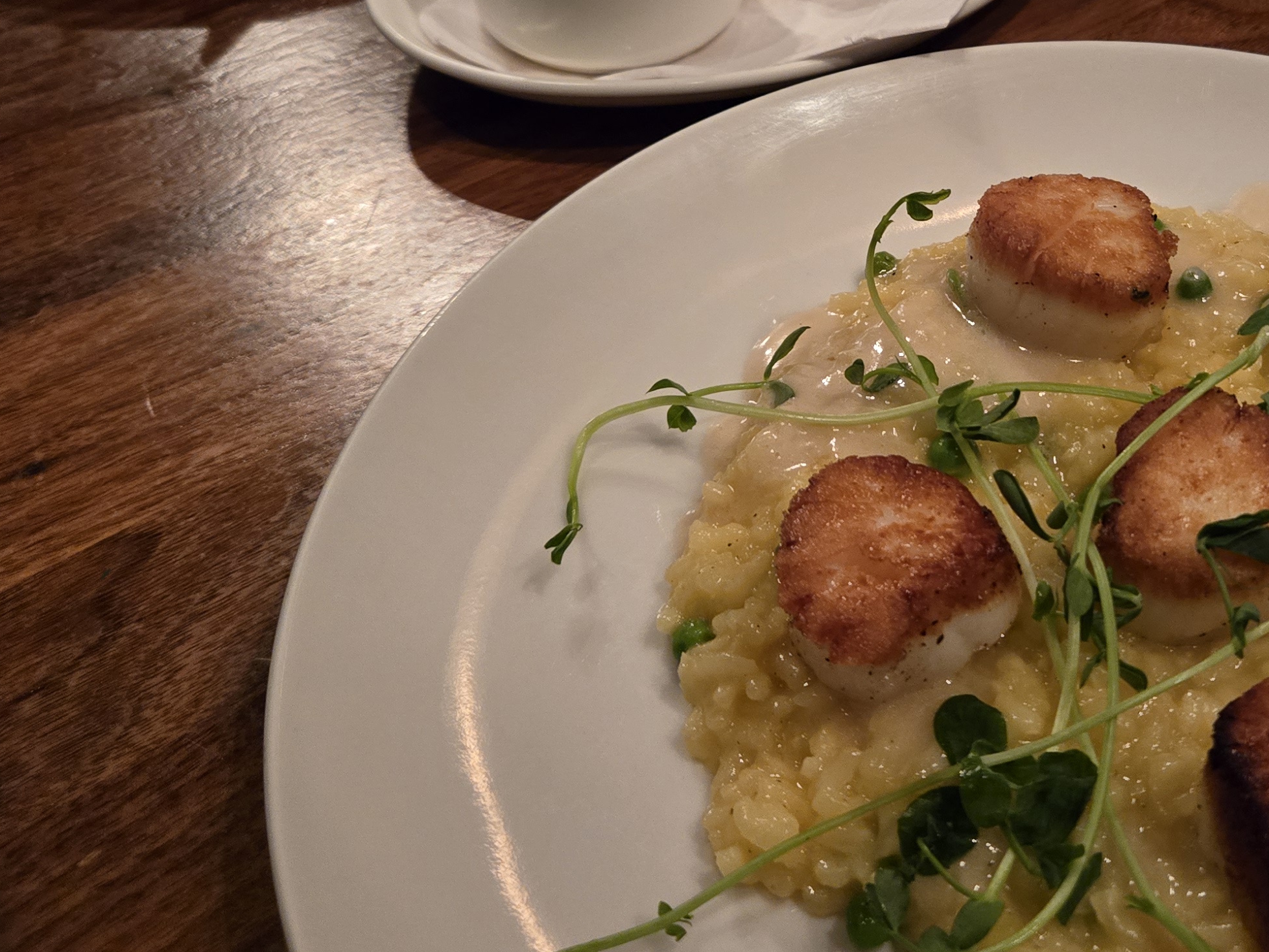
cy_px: 193
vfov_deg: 30.2
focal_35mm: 47
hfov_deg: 38.9
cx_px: 1008
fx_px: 1723
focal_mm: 5.4
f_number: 1.8
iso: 1000
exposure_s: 1/60
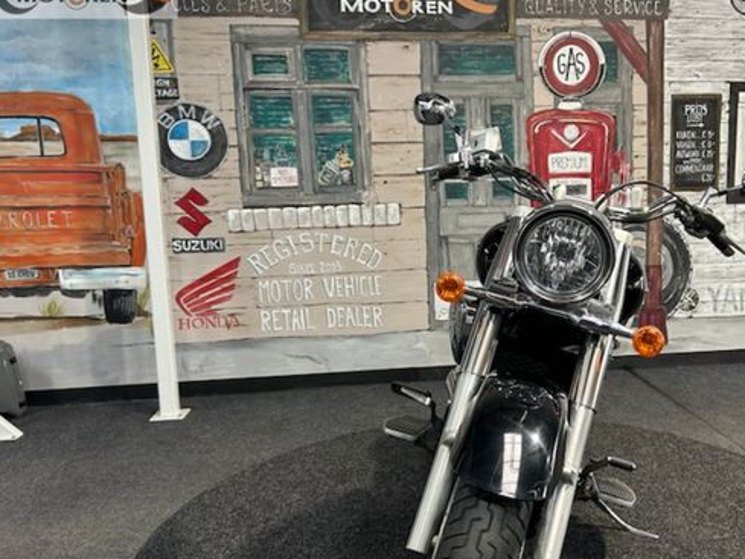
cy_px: 289
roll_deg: +1.3
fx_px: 732
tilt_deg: -8.2
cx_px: 474
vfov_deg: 41.8
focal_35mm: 34
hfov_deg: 53.2
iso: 64
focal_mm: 5.7
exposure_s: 1/50
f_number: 1.5
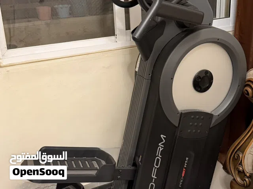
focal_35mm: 24
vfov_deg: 56.8
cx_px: 126
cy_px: 94
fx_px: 175
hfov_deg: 71.6
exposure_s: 1/50
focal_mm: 6.76
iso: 500
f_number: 1.78
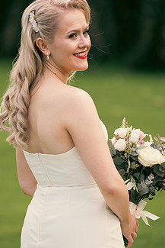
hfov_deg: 5.0
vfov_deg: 7.4
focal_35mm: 277
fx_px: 1902
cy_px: 140
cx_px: 78
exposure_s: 1/320
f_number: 3.5
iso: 125
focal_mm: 200
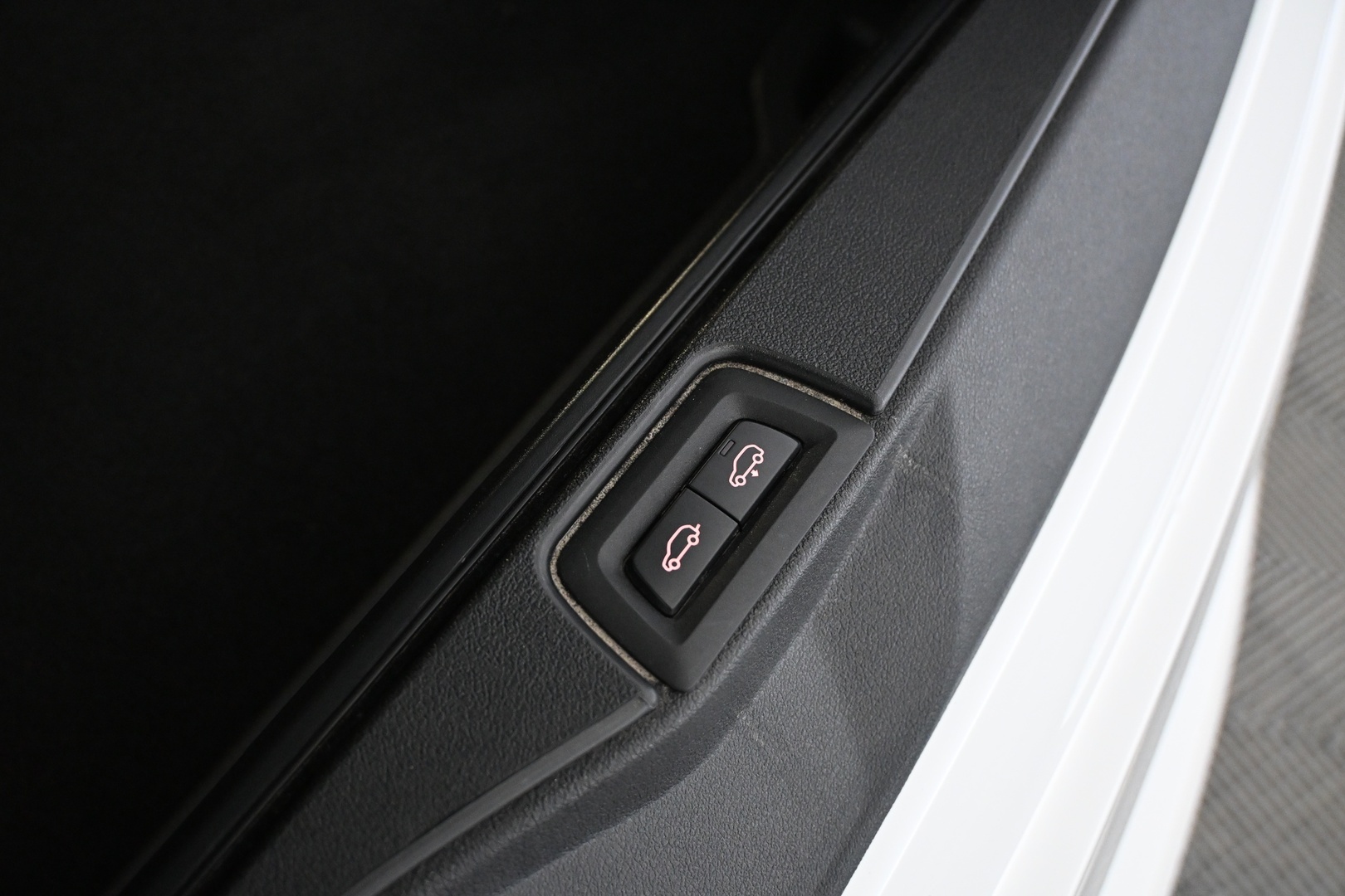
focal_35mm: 39
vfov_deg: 34.2
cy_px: 448
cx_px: 672
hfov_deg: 49.6
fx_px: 1457
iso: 3200
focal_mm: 26
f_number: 4.5
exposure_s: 1/80
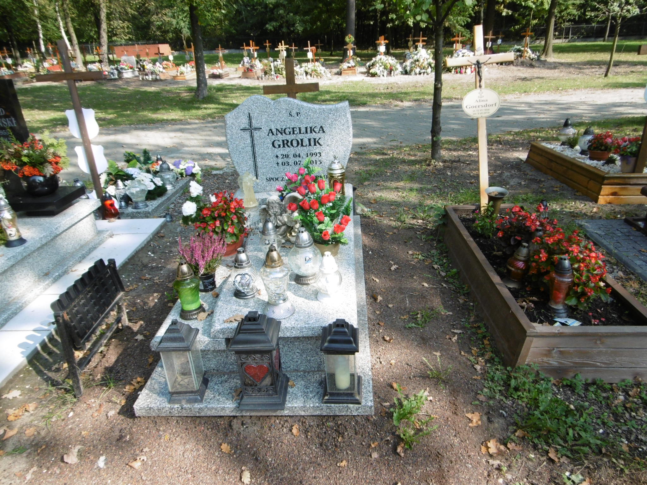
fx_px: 449
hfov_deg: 71.6
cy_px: 242
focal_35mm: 24
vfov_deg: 56.8
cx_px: 324
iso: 100
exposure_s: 1/320
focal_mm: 4.3
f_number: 3.1
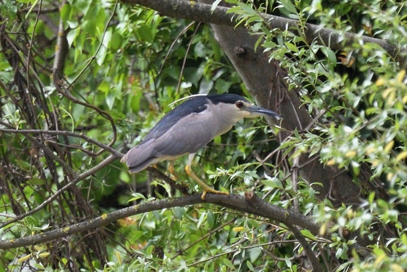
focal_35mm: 630
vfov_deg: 2.2
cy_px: 136
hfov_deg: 3.3
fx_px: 7122
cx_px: 204
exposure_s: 1/1600
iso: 1100
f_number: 5.6
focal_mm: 420
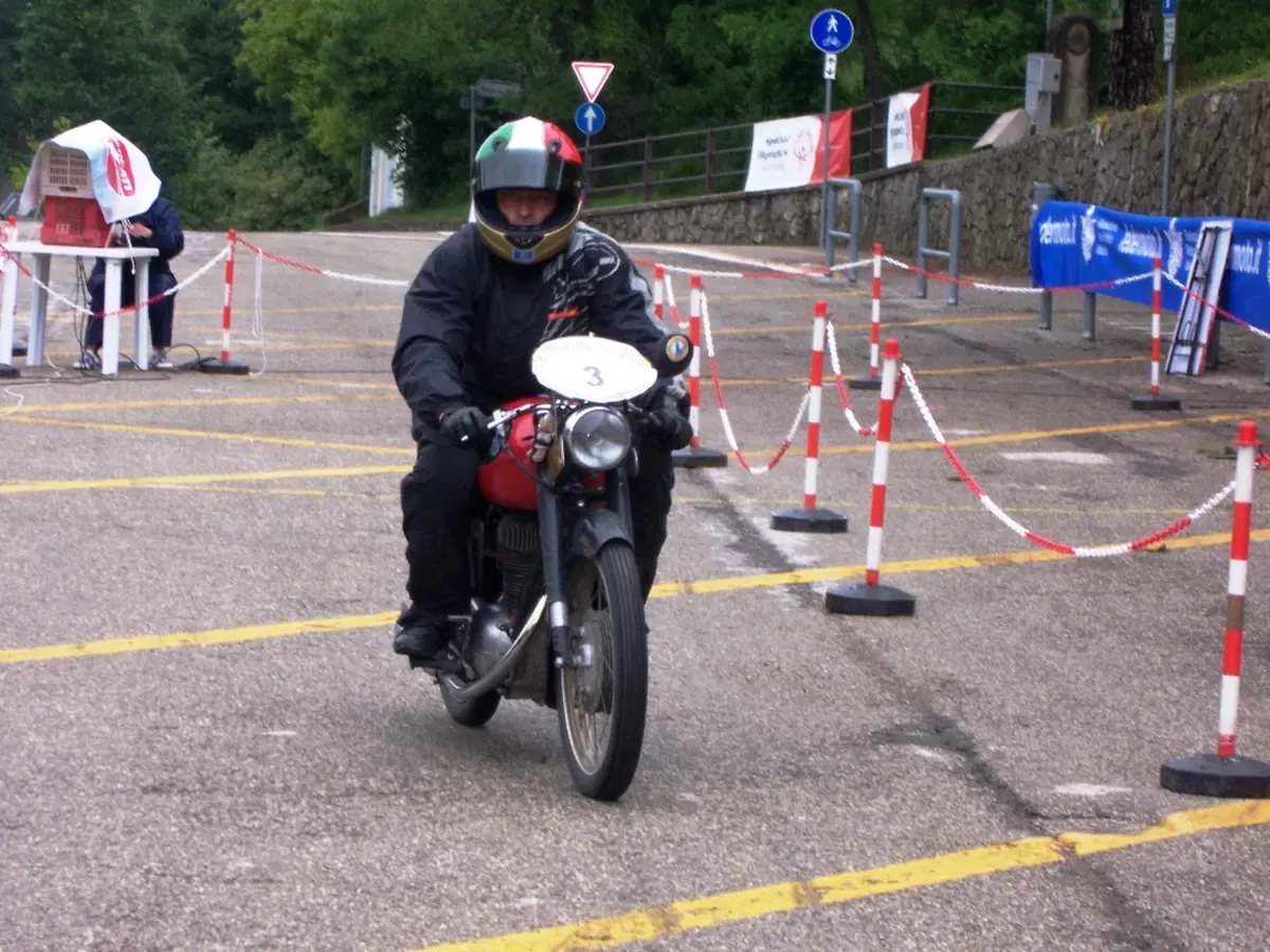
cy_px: 476
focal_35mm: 132
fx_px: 4843
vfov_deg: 11.2
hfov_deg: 14.9
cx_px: 635
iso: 140
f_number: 4.8
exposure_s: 1/180
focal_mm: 22
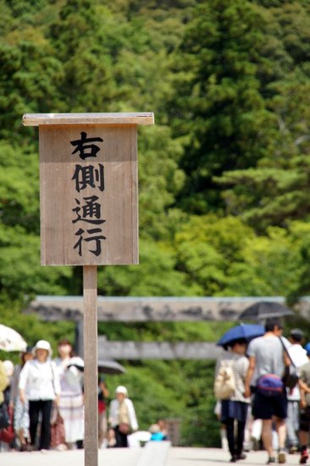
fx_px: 3880
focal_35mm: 300
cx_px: 155
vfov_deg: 6.9
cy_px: 233
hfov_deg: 4.6
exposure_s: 1/400
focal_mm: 200
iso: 200
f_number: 7.1
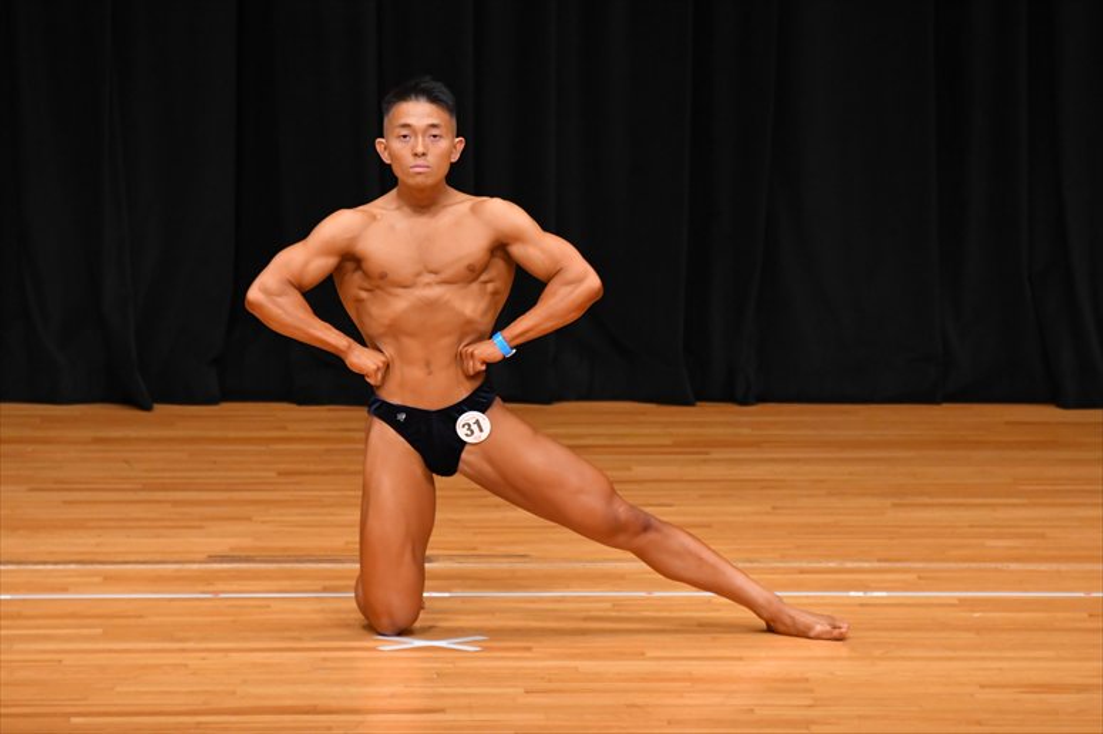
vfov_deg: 4.0
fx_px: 10565
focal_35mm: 345
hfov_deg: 6.0
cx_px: 552
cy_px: 367
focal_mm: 230
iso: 3200
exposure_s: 1/400
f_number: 5.6
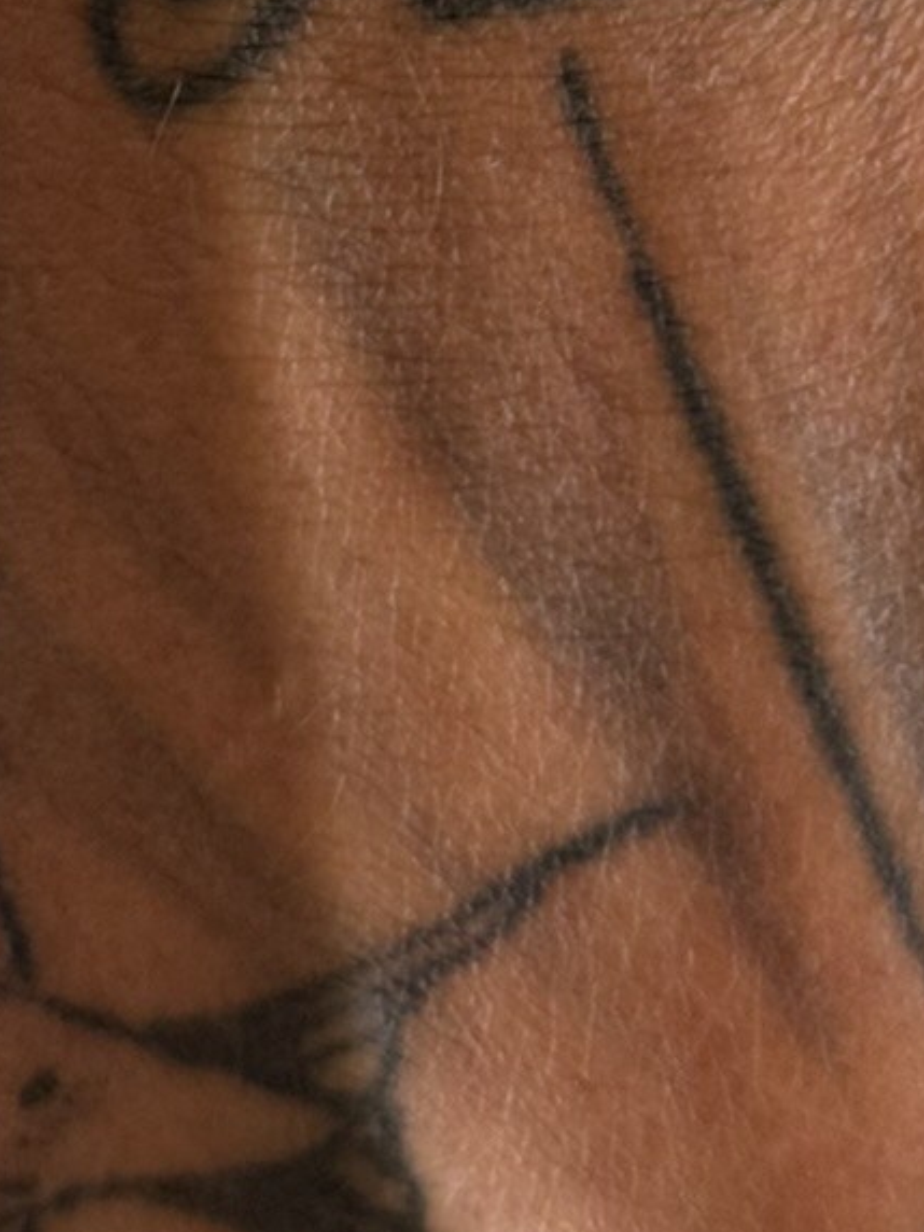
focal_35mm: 172
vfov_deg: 11.0
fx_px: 6122
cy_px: -734
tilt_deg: -61.3
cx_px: 607
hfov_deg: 8.6
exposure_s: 1/60
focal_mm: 6.76
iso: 100
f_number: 1.78
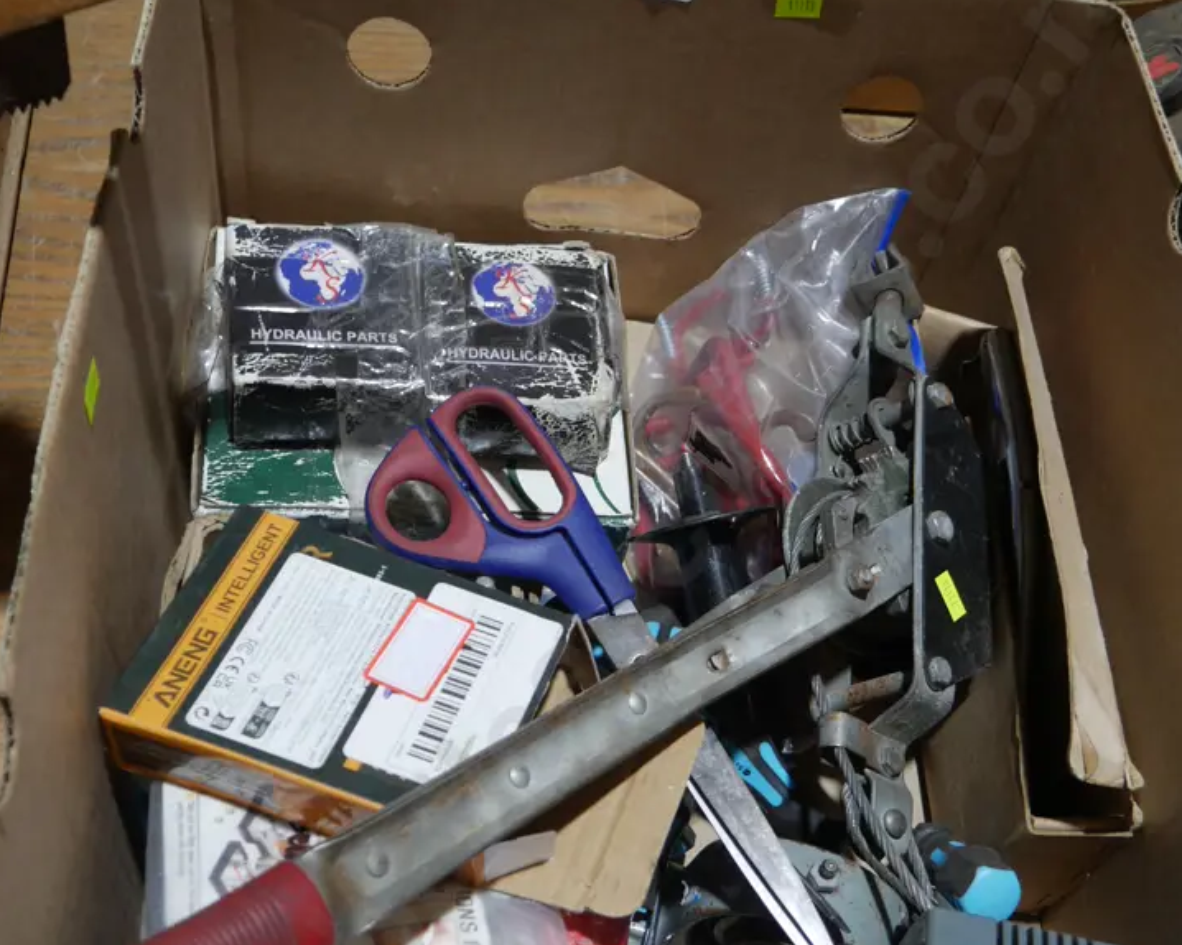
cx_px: 629
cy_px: 603
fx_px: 1364
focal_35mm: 39
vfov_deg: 37.9
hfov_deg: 46.8
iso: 200
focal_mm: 14
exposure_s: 1/80
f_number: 3.5
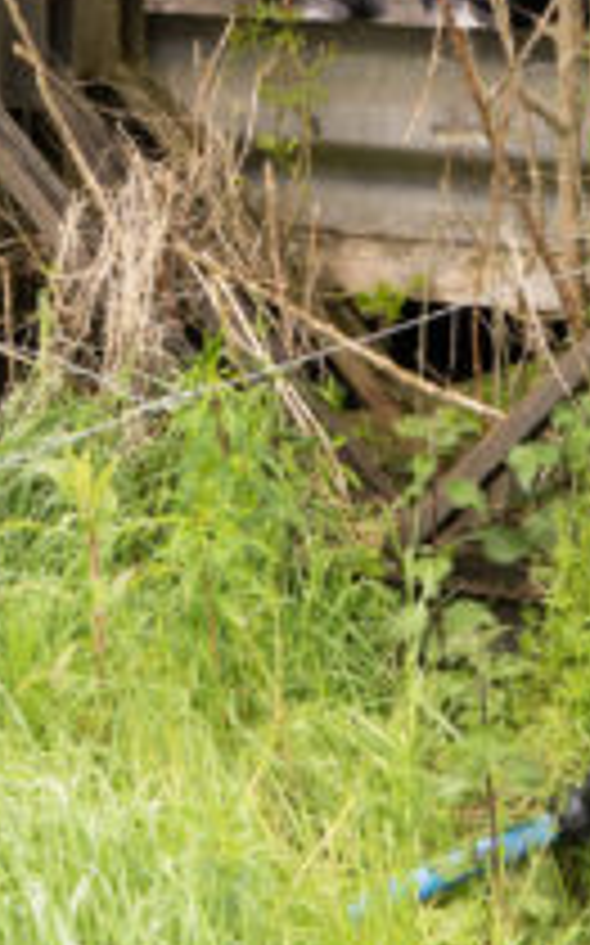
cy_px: -583
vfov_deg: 13.1
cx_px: -176
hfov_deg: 8.7
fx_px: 3839
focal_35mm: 149
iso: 320
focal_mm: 30
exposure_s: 1/100
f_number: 9
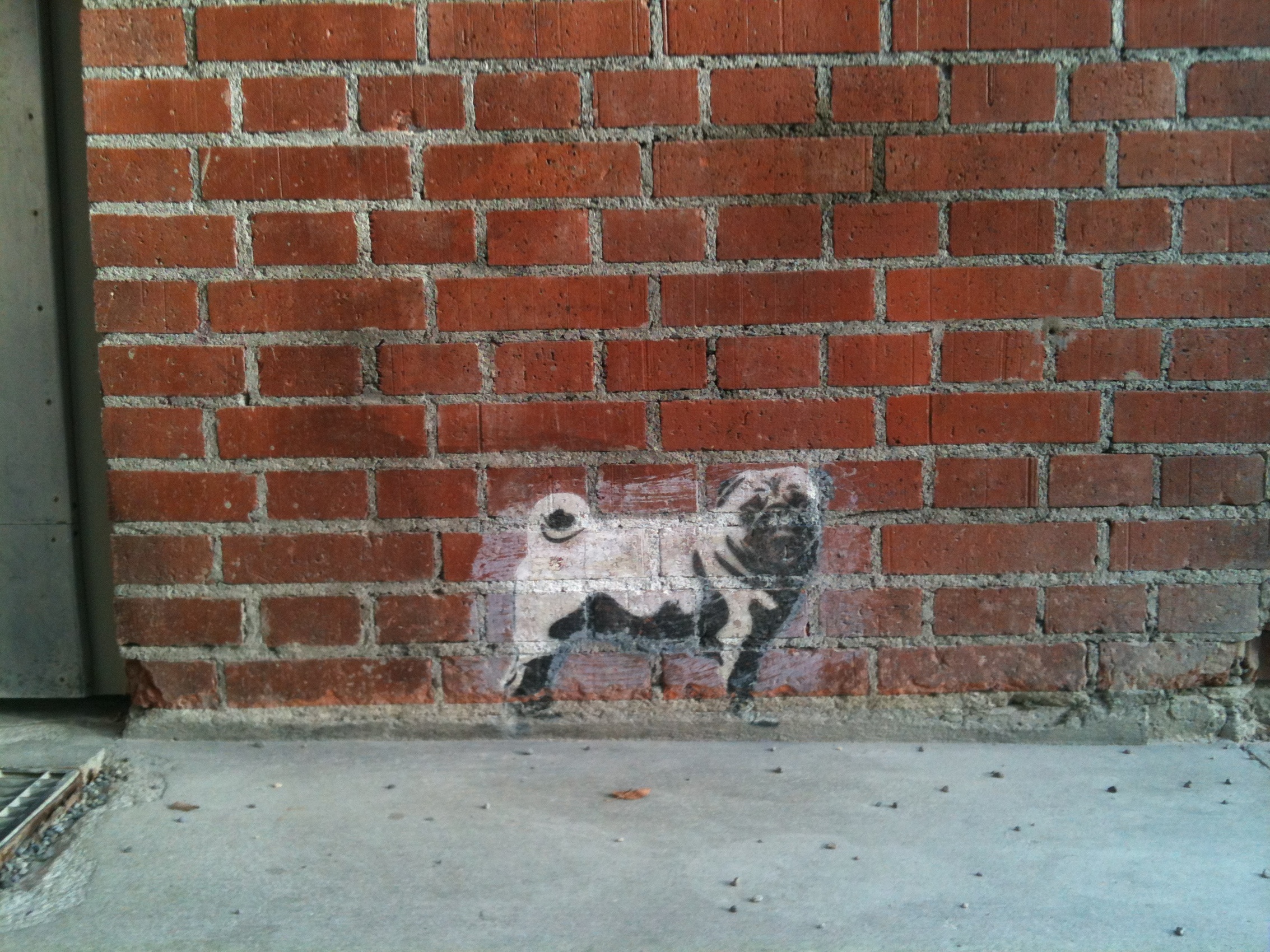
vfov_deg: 40.7
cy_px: 476
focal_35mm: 35
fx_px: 1284
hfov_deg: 52.6
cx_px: 635
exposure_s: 1/120
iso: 80
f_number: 2.8
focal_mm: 3.85
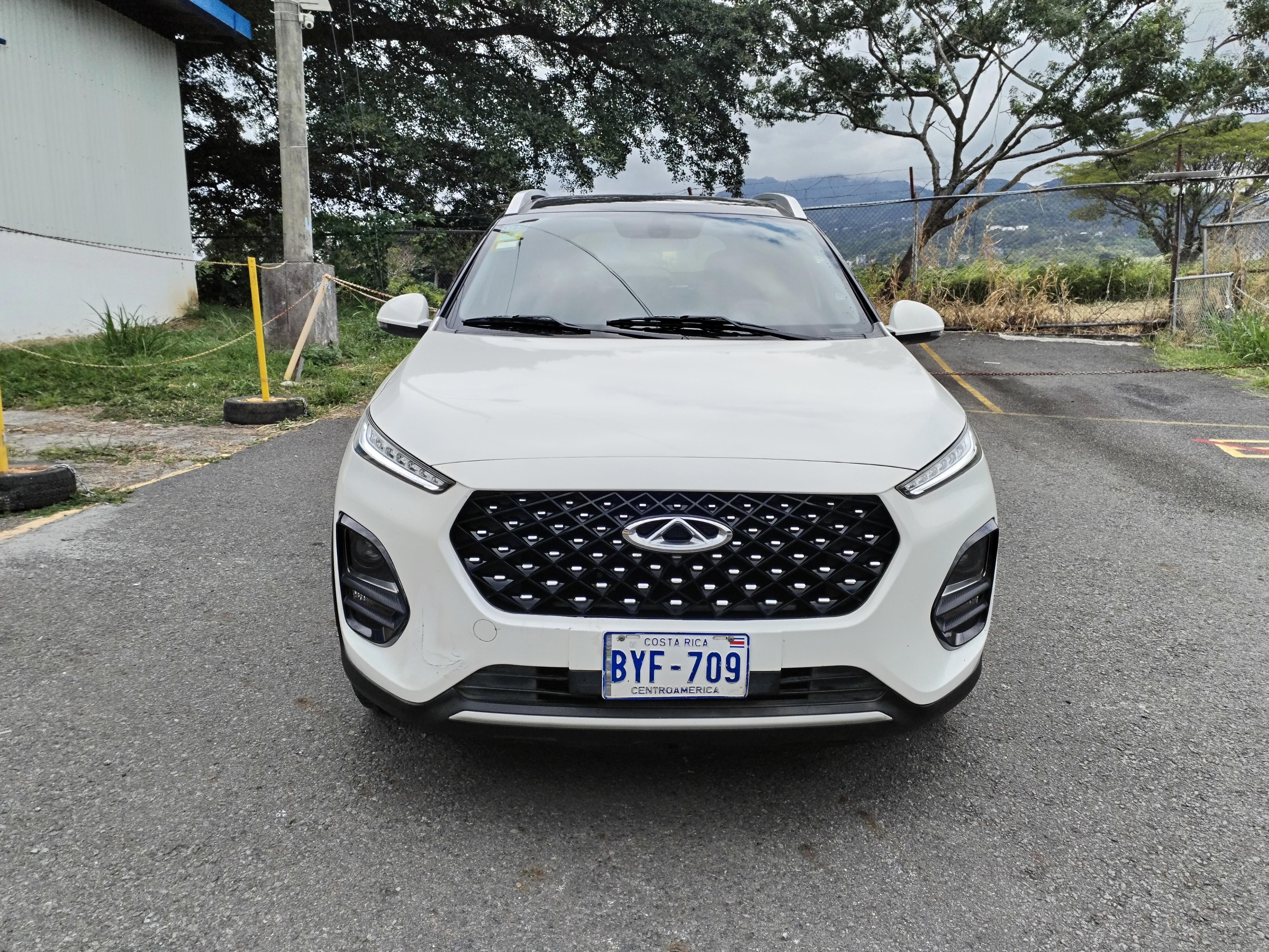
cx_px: 634
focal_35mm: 29
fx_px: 1063
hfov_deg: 61.7
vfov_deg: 48.2
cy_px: 476
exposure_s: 1/1244
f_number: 1.8
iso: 100
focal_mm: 4.75
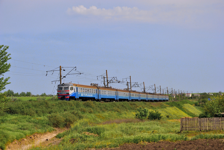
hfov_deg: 33.4
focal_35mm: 60
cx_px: 112
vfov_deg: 22.7
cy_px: 75
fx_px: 374
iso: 200
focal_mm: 40
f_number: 5.6
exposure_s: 1/1600
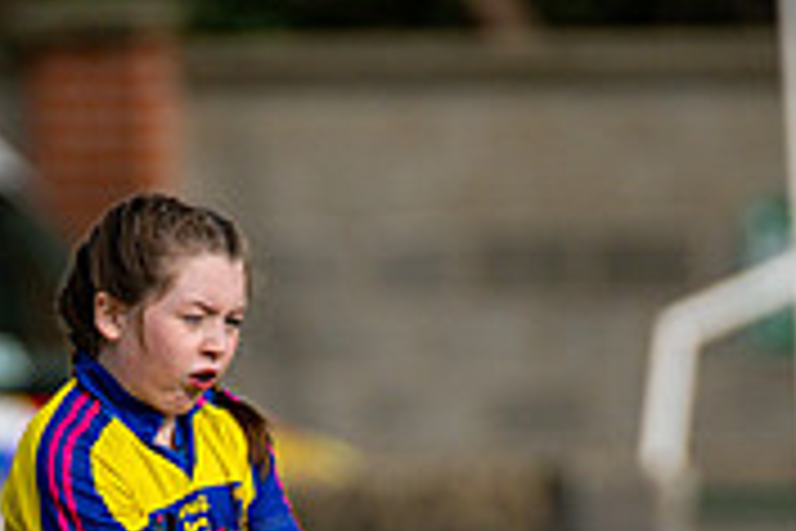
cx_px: 180
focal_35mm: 1472
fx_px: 32545
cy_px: 832
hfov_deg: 1.4
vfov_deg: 0.9
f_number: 2.8
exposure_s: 1/6400
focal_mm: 300
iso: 140
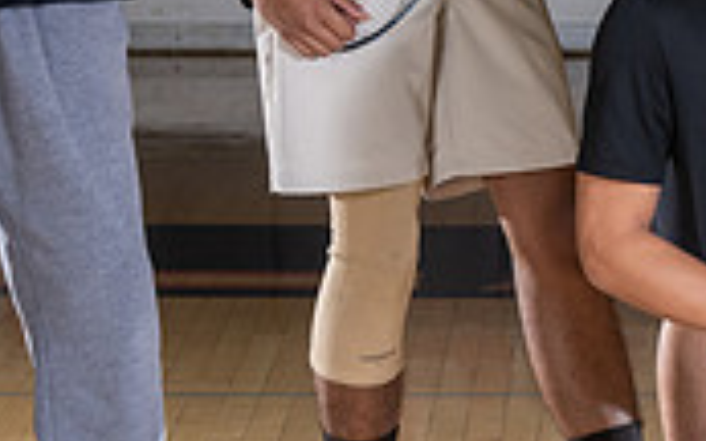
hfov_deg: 6.0
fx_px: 6636
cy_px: -9
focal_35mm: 345
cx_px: 899
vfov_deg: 3.8
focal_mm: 86
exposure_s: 1/100
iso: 320
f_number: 6.3
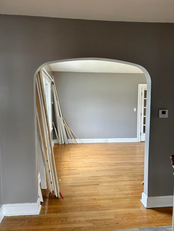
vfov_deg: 67.3
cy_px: 116
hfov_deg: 53.1
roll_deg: +0.5
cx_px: 87
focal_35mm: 26
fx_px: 174
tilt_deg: -4.1
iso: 125
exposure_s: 1/65
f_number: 1.5
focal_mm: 5.7
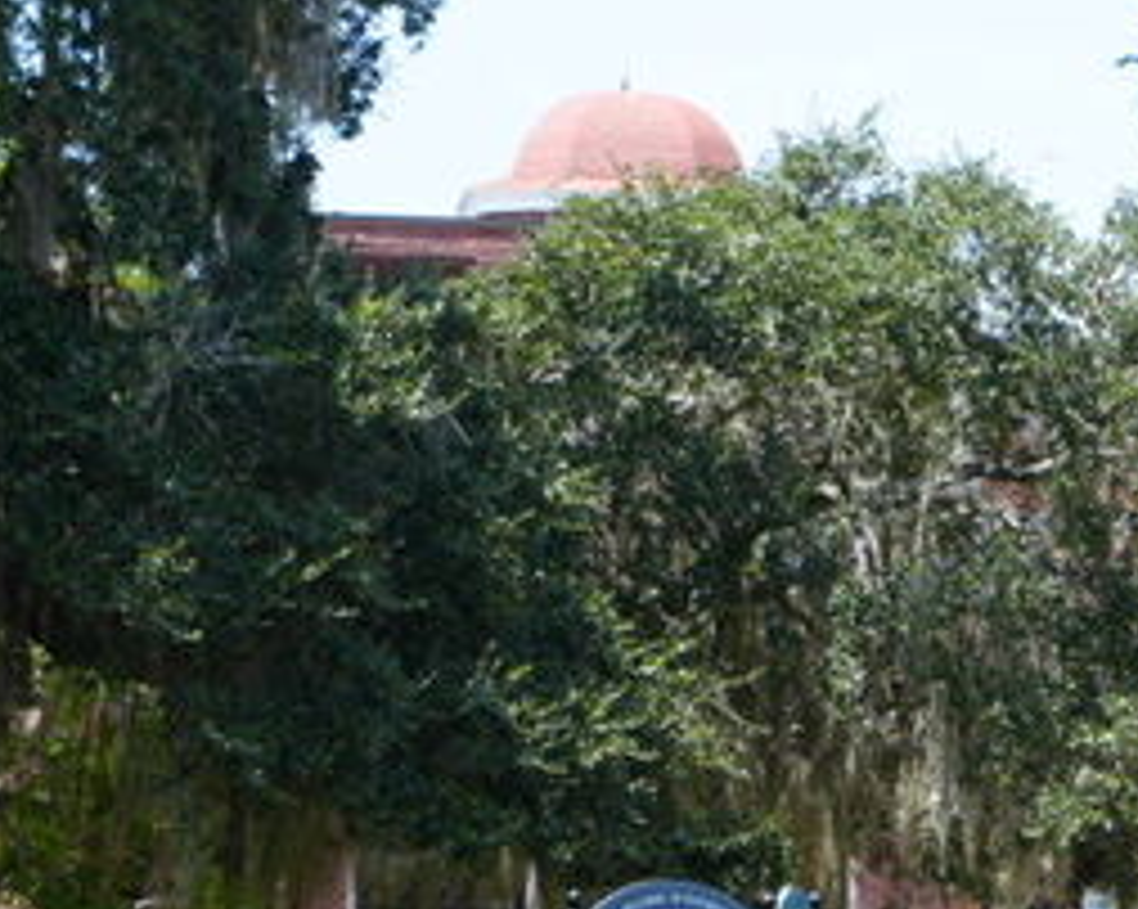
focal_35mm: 200
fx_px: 6728
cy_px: 1053
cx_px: 1988
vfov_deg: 7.7
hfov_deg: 9.3
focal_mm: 35
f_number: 8
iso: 100
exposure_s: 1/100
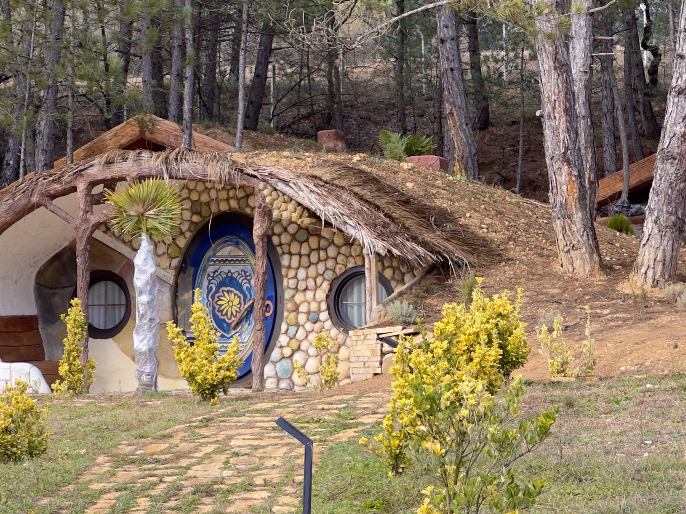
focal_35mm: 141
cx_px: 416
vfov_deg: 10.5
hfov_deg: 14.0
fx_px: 2794
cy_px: 222
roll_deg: -0.2
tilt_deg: +6.1
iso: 32
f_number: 2.8
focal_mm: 9
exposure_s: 1/99
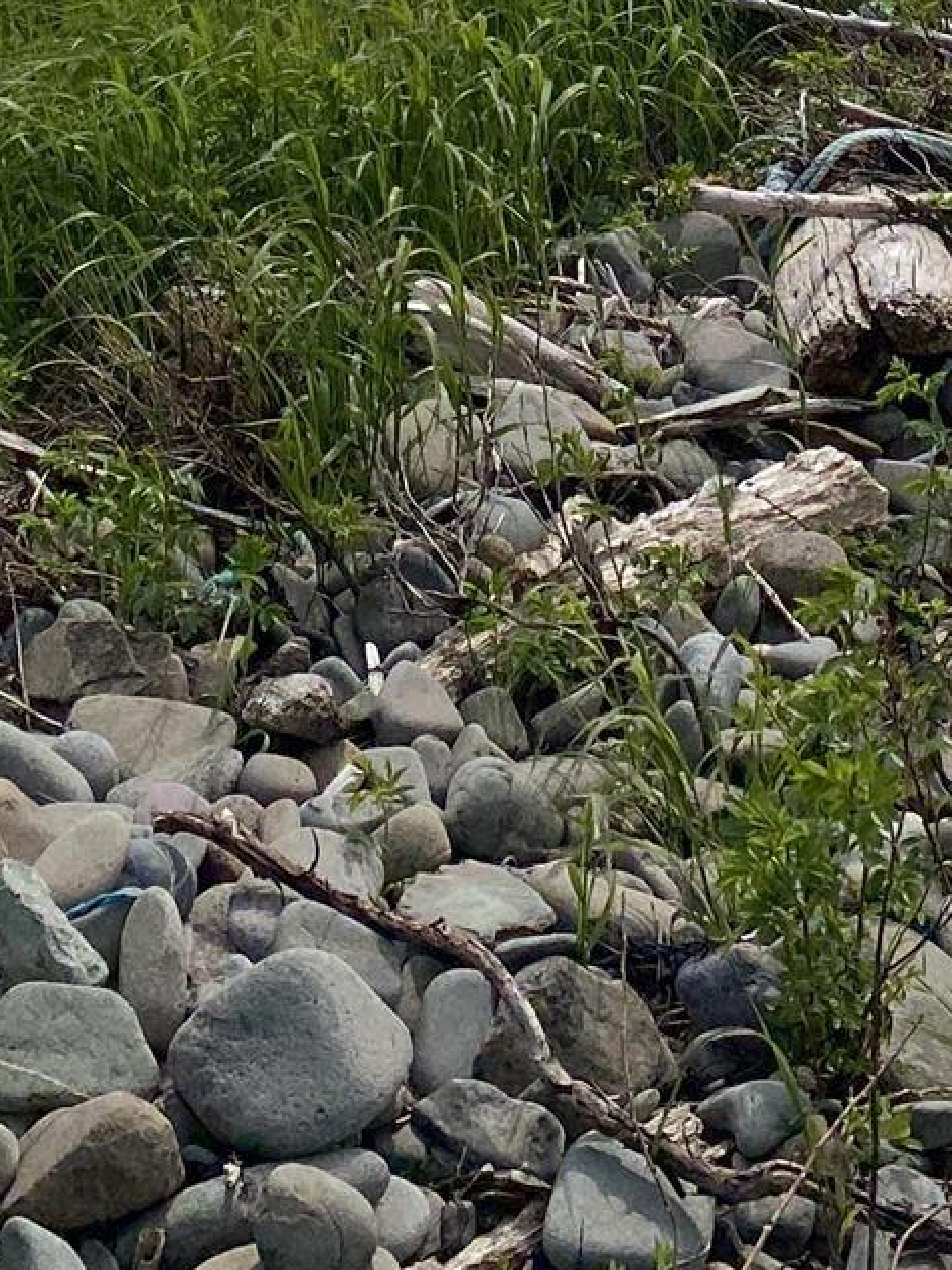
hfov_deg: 15.5
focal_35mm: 95
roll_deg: +1.3
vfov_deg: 17.4
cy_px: -914
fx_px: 3485
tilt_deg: +10.1
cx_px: 344
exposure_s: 1/9615
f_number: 1.8
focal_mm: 4.25
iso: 32
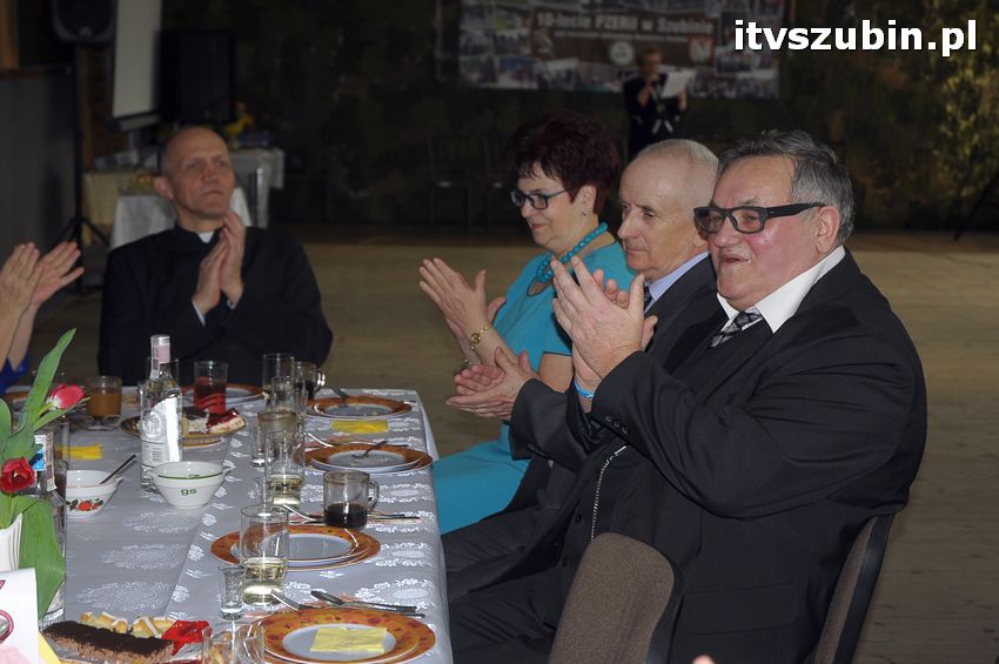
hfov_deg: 30.5
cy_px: 332
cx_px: 500
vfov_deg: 20.6
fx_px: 1830
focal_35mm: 66
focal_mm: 44
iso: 200
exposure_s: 1/60
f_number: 4.2
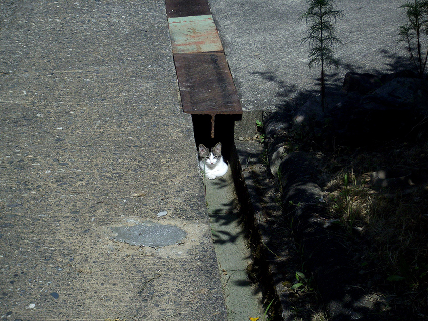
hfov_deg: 17.6
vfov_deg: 13.2
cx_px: 214
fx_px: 1385
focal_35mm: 112
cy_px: 160
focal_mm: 18.6
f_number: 5.2
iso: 80
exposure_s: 1/640
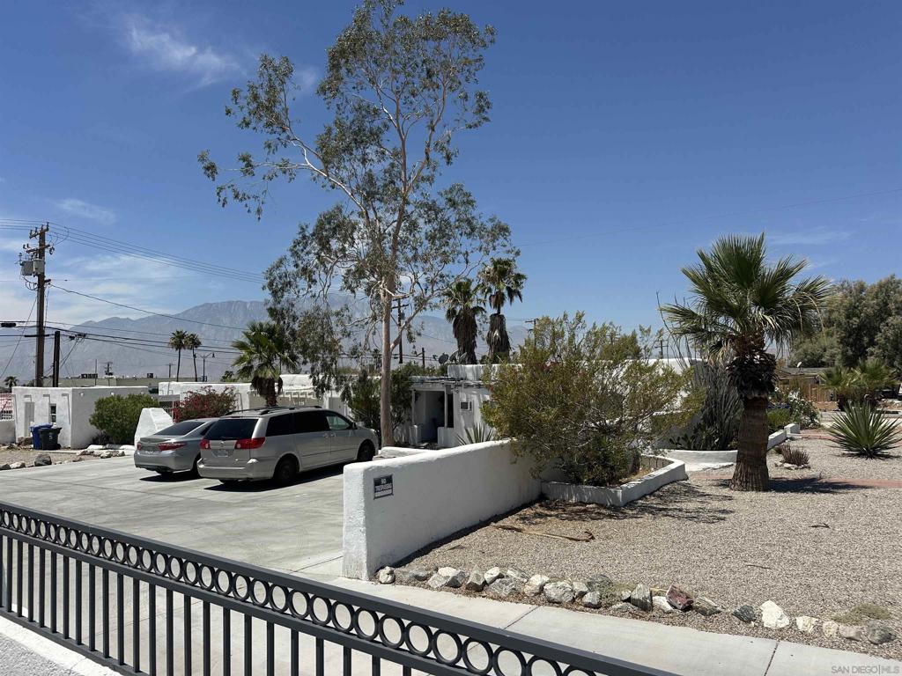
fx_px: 625
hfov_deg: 71.6
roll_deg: +0.8
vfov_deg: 56.8
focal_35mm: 24
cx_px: 451
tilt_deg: +4.0
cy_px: 338
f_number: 1.78
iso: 80
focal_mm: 6.86
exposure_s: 1/8197
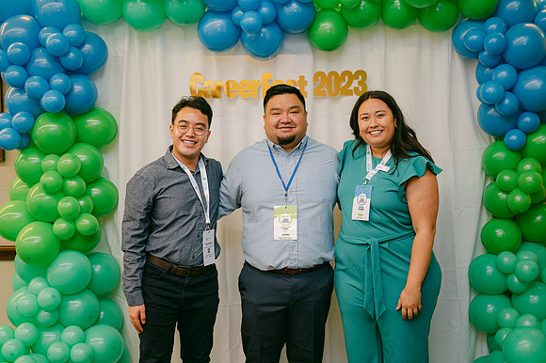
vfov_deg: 27.0
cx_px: 273
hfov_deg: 39.6
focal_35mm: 50
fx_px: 758
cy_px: 182
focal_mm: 50
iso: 500
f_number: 2
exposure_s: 1/125
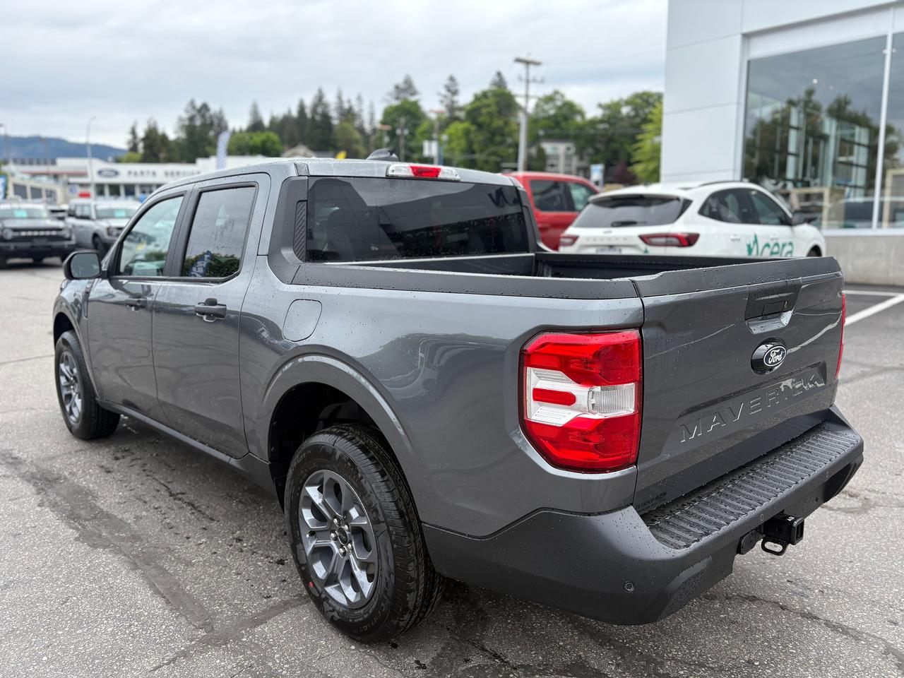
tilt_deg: -9.9
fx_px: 679
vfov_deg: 53.1
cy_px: 339
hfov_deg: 67.3
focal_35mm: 26
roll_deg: +1.1
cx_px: 452
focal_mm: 5.96
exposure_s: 1/1667
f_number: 1.6
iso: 64
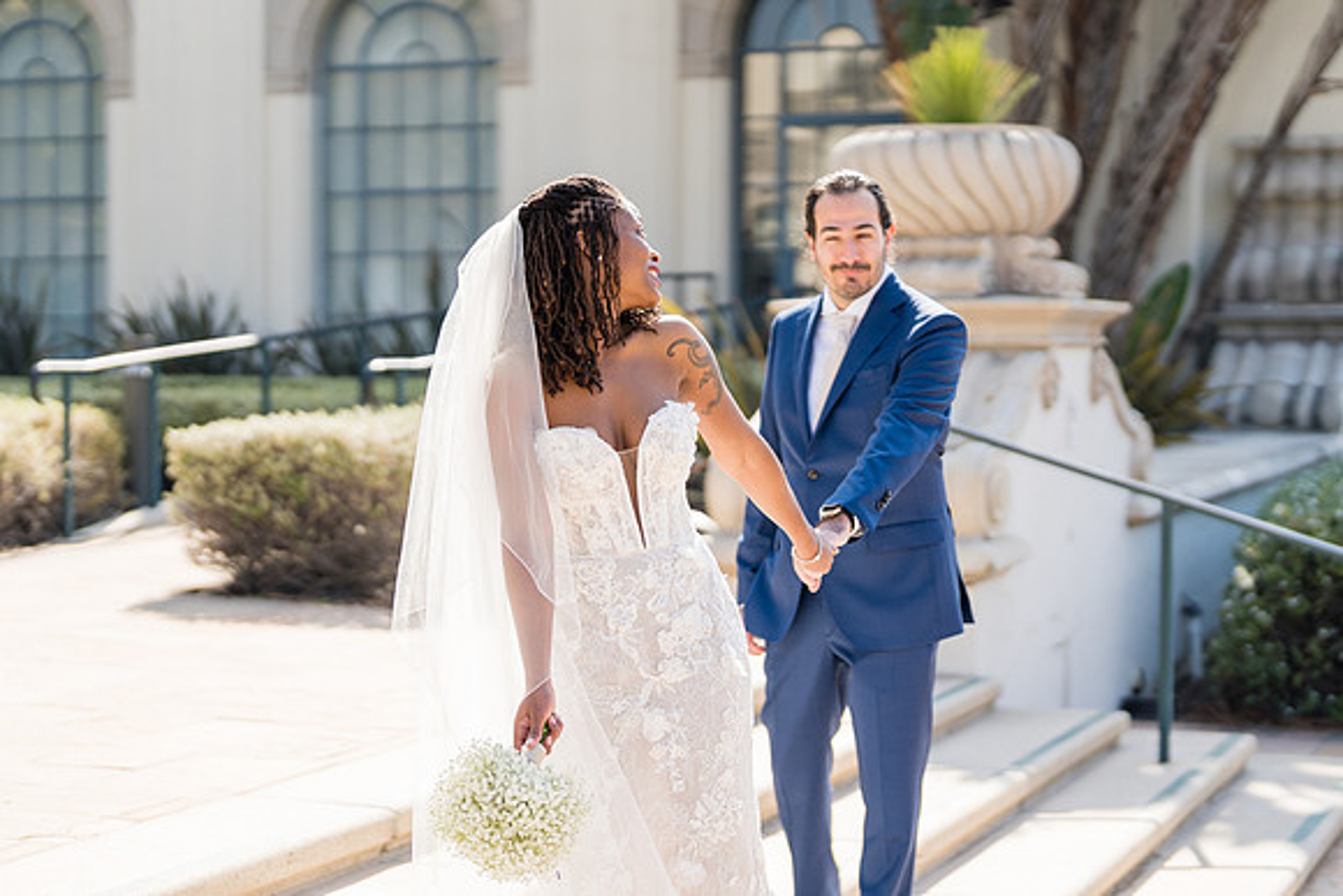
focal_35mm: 75
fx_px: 2798
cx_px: 672
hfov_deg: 27.0
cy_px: 448
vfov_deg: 18.2
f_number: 1.2
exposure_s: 1/5000
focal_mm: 50
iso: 125
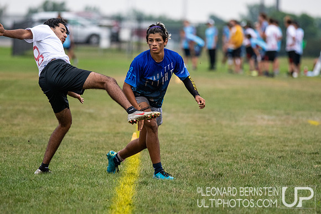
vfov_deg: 3.1
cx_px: 160
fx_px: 4013
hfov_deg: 4.6
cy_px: 107
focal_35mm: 450
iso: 1600
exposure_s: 1/2000
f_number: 4.5
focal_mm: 300
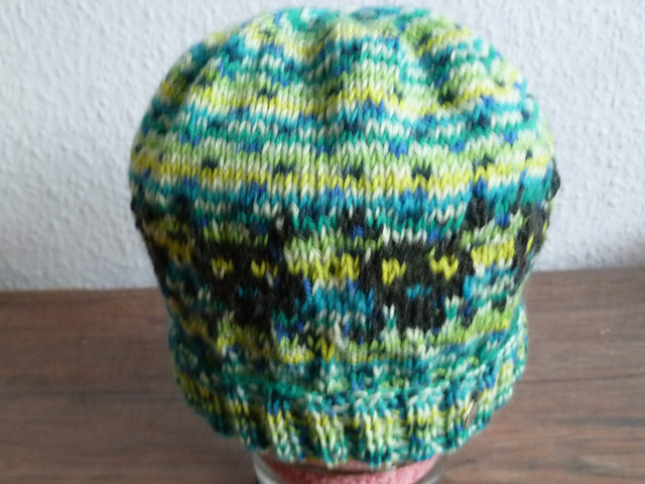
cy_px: 242
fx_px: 596
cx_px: 322
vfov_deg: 44.2
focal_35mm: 32
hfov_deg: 56.8
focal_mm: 5.3
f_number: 3.5
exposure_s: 1/6
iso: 400
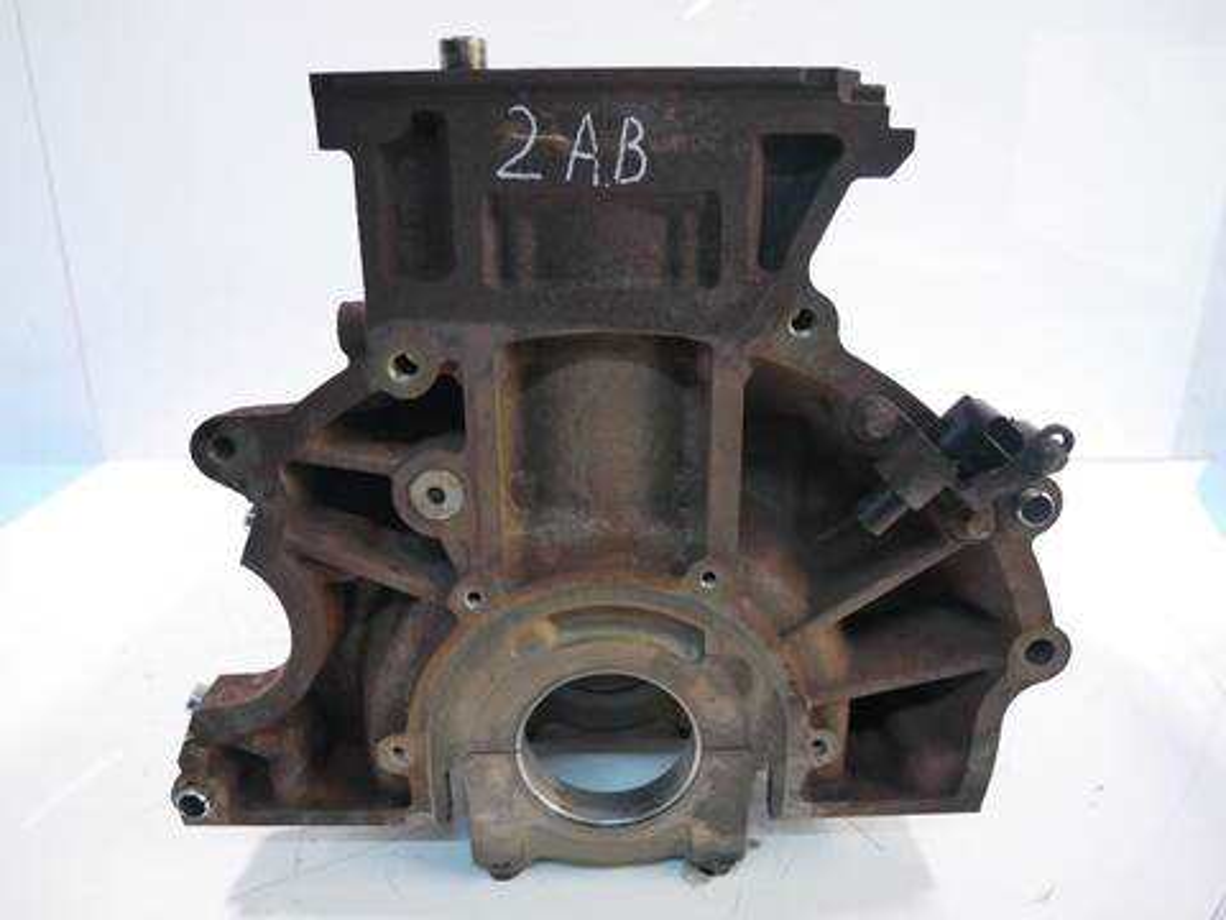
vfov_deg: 56.8
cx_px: 613
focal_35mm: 24
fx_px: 850
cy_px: 460
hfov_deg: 71.6
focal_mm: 12
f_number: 3.5
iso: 1250
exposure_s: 1/60
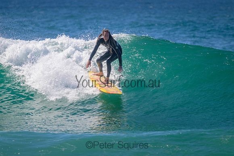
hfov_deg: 2.3
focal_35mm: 912
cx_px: 101
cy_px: 77
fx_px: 5926
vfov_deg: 1.5
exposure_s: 1/1600
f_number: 11
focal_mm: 800
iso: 1100
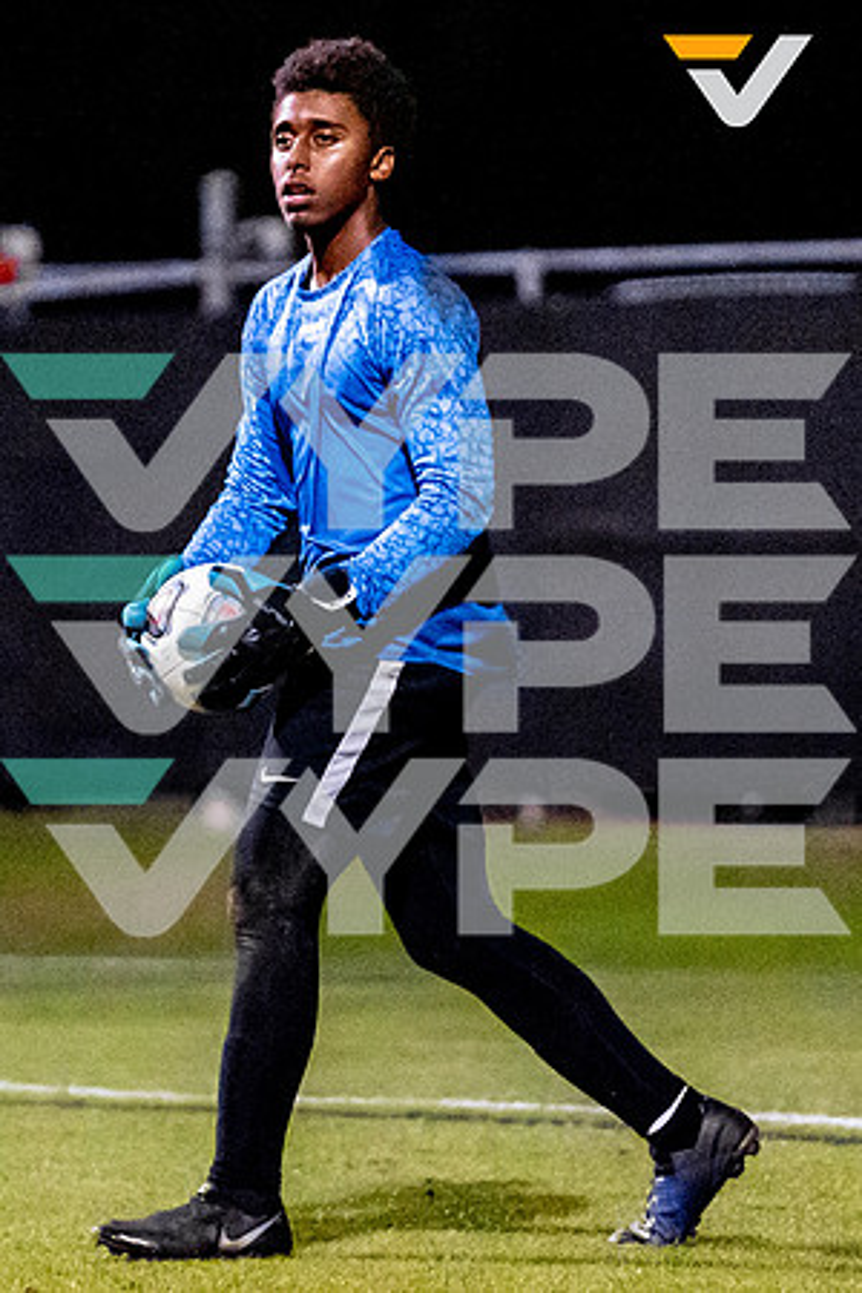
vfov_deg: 4.0
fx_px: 18510
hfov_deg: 2.7
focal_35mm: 515
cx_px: 365
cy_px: 661
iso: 6400
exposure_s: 1/1250
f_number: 2.8
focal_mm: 200
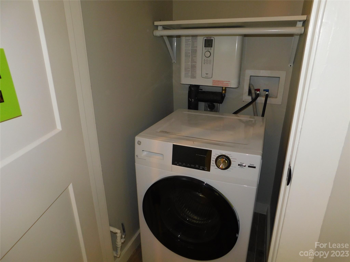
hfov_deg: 73.9
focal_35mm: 23
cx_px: 175
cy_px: 131
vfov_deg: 58.9
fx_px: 233
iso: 200
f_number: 3
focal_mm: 4
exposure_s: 1/30
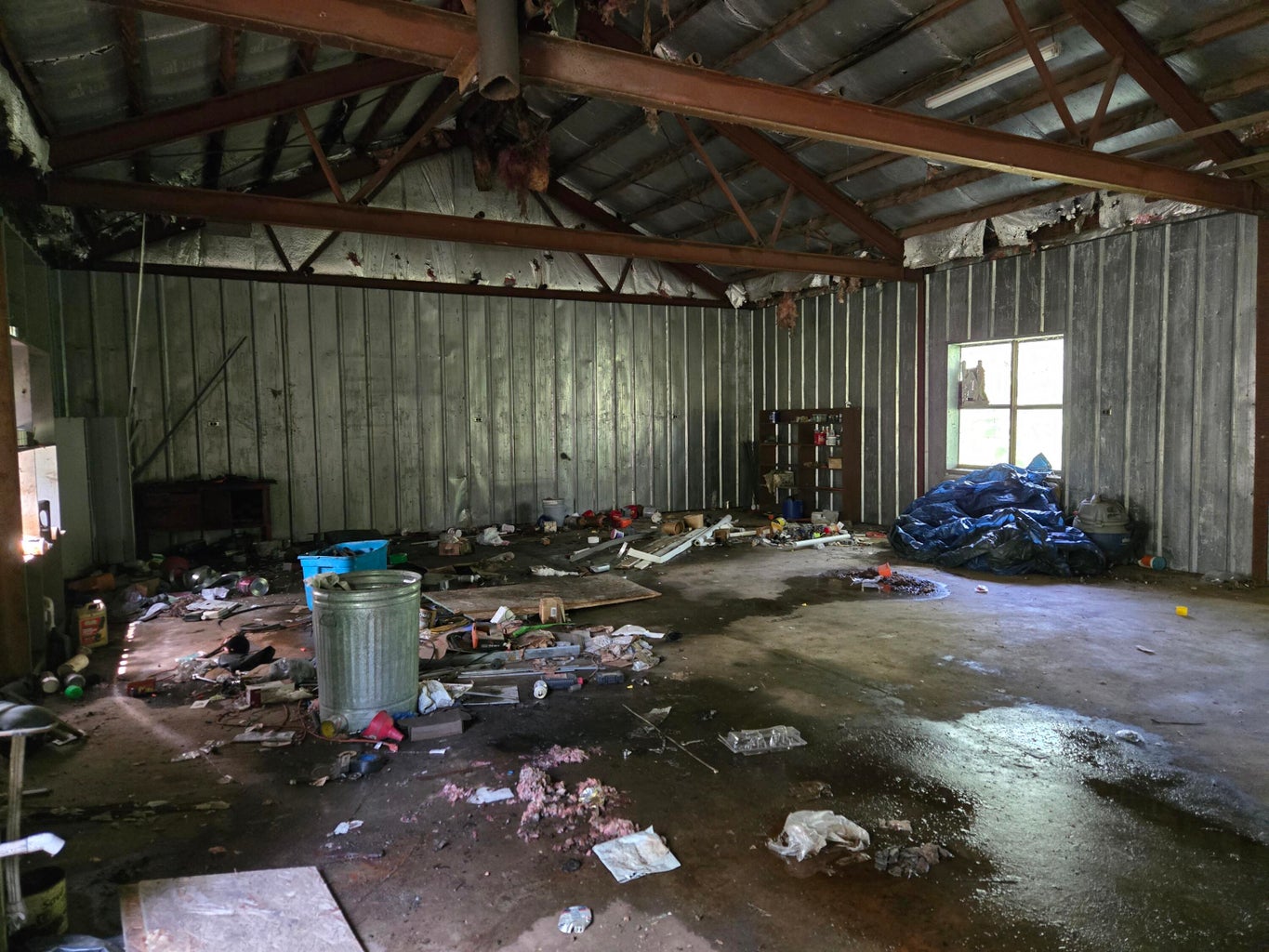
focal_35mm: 23
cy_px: 476
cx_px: 634
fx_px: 843
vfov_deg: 58.9
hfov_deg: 73.9
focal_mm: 5.4
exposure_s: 1/60
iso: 1600
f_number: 1.8
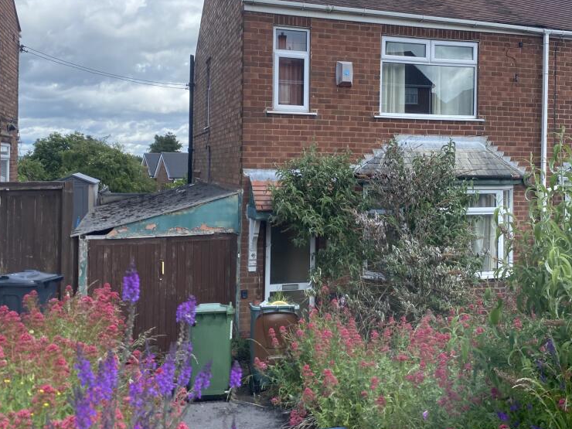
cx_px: 337
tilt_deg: -0.9
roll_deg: +0.6
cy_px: 153
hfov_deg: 51.1
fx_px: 595
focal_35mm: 36
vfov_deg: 39.3
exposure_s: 1/1838
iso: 32
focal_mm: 4.25
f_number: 1.8
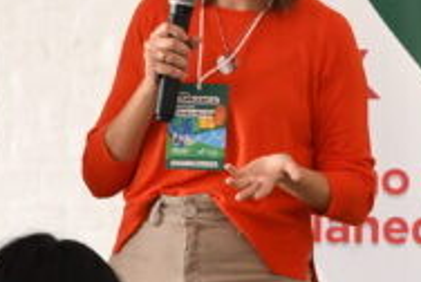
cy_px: 156
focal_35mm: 375
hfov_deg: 5.4
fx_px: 4392
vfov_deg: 3.7
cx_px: 632
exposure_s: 1/80
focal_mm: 46
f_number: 5
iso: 1000
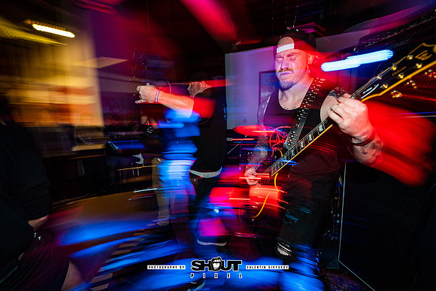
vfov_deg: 81.2
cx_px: 218
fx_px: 170
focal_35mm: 14
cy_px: 146
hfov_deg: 104.2
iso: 320
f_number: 2.8
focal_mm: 14
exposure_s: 1/10
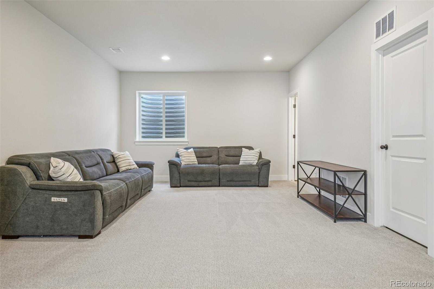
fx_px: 289
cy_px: 144
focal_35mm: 24
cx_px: 217
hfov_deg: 73.8
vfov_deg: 53.1
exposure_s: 1/8
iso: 400
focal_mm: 16
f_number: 8
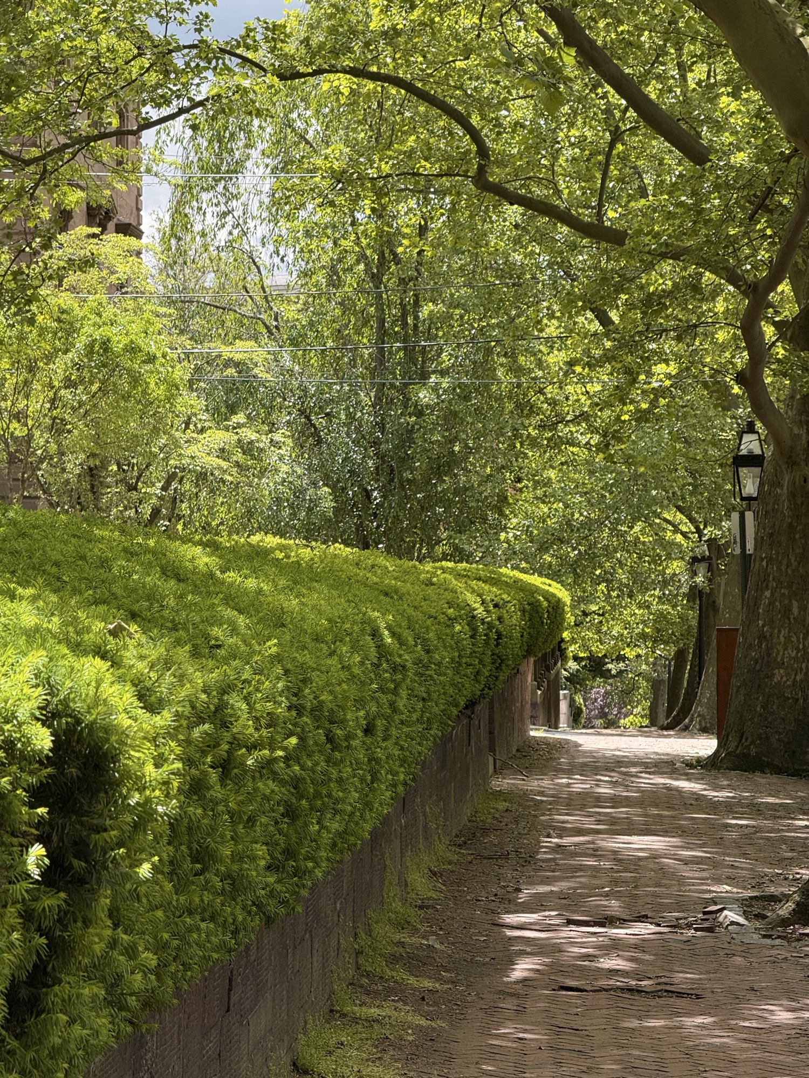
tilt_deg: +0.7
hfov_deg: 12.3
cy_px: 539
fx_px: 3739
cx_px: 404
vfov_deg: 16.4
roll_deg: +0.7
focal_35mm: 120
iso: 64
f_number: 2.8
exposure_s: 1/352
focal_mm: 15.66
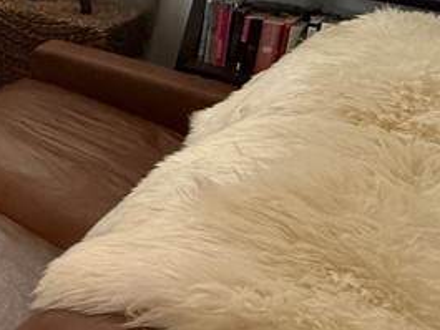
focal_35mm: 54
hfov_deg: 21.1
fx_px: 687
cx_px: -380
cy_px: -66
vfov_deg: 24.5
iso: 320
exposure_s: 1/120
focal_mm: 2.22
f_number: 2.2
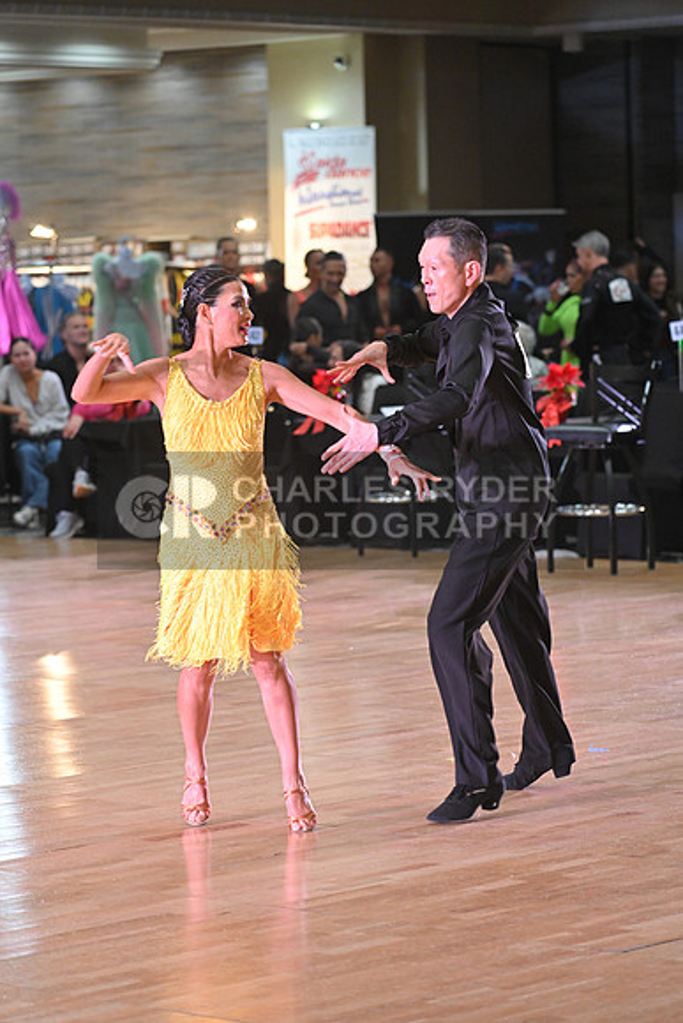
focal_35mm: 130
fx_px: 3697
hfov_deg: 10.6
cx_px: 342
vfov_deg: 15.8
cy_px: 512
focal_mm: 130
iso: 3200
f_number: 4.5
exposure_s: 1/400
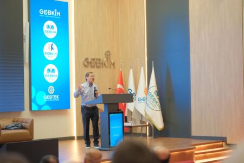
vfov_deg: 16.3
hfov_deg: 24.2
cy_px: 82
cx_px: 122
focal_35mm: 84
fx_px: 569
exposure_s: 1/320
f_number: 1.2
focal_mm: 56
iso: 800
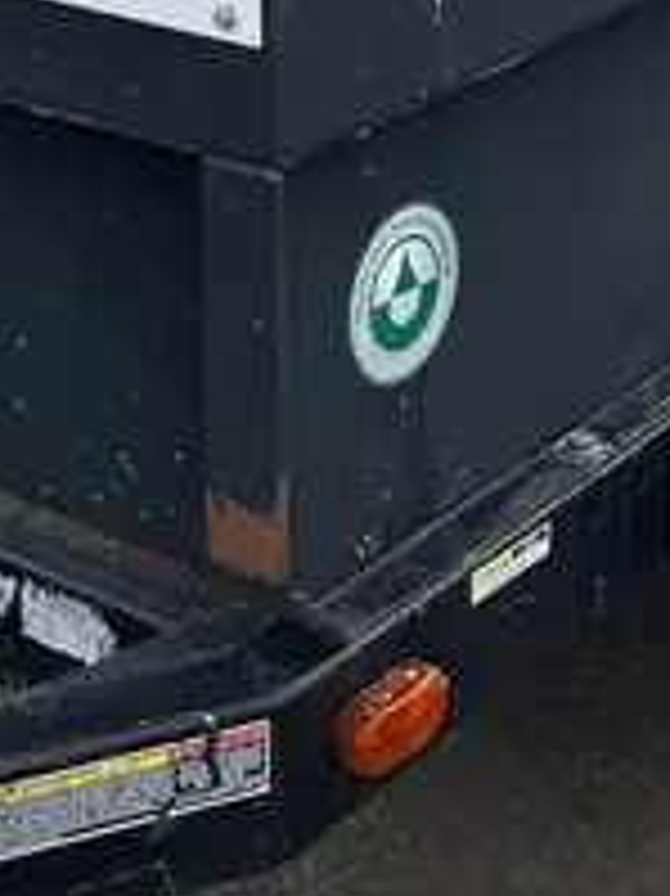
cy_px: -371
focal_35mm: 96
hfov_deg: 15.4
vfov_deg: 18.5
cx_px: 441
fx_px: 2480
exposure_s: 1/3311
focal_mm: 5.1
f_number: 1.6
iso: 50
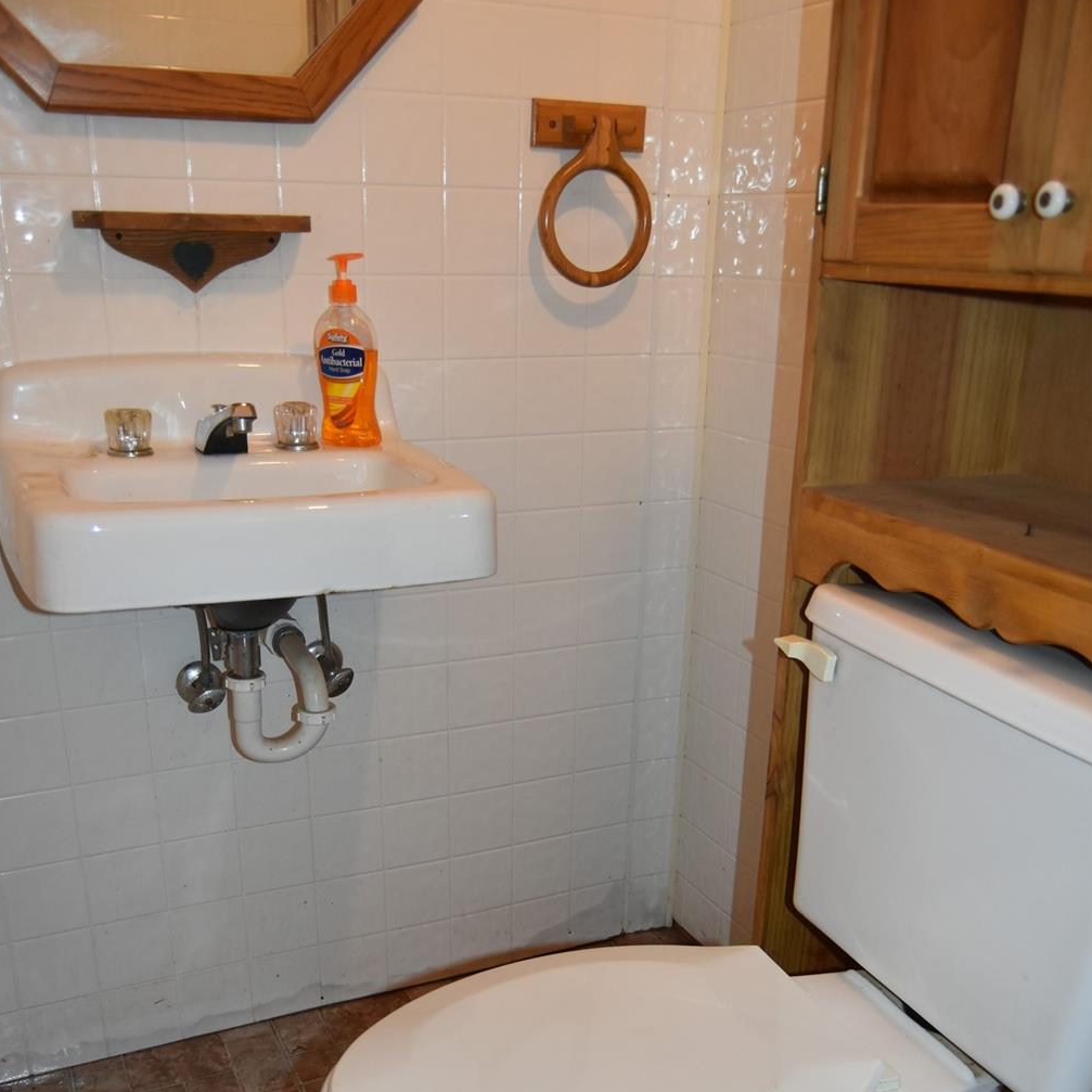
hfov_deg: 47.2
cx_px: 541
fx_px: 1249
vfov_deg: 46.6
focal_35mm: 35
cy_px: 714
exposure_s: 1/160
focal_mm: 18
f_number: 3.5
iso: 800
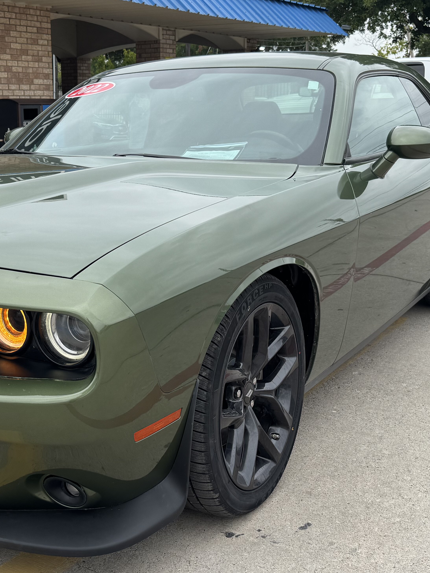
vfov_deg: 40.4
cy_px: 299
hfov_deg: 30.5
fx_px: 778
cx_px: 121
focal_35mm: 47
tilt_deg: -15.8
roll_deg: +0.9
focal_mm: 6.76
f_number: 1.78
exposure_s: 1/1395
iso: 80
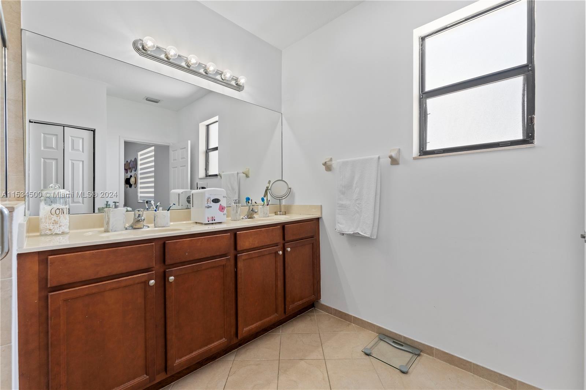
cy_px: 195
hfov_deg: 104.3
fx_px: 228
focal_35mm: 14
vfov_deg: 81.2
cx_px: 293
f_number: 5
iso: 400
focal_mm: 14
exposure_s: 1/30
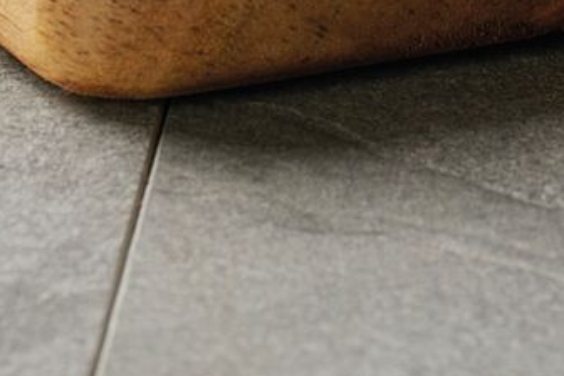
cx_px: 707
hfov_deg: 2.3
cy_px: -487
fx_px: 14318
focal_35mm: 914
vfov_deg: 1.5
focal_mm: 160
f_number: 11
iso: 200
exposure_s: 1/125
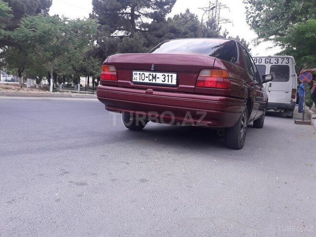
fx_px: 246
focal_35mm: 27
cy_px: 118
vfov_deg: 51.4
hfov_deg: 65.3
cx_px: 158
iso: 40
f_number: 1.9
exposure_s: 1/494
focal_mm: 3.6
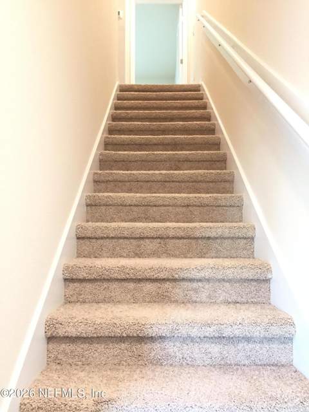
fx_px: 345
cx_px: 154
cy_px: 206
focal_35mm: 29
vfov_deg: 61.7
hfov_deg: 48.2
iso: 250
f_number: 2.2
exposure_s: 1/30
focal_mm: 4.15
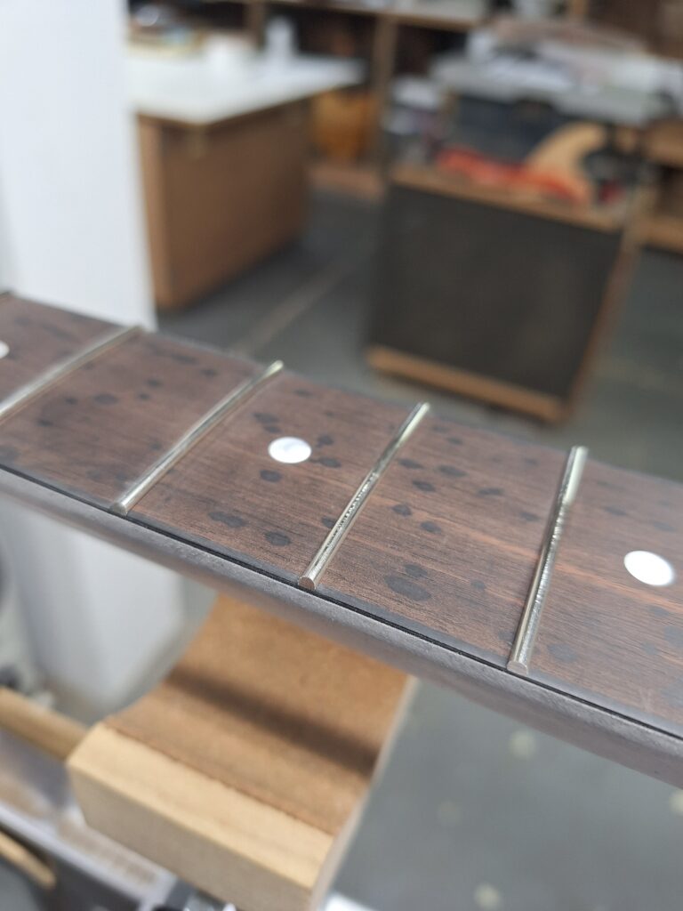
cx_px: 342
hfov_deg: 58.9
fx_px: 605
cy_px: 456
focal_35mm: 23
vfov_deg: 73.9
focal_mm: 5.54
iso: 80
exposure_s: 1/40
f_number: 1.8
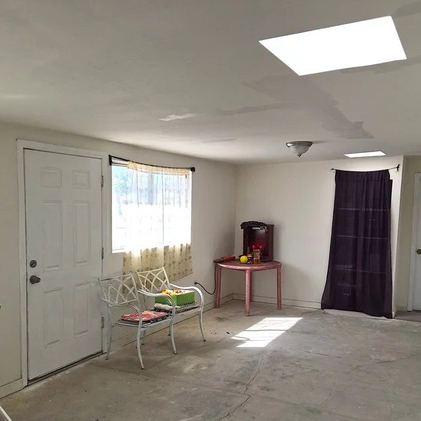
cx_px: 254
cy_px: 250
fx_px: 454
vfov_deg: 49.5
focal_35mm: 33
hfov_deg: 49.4
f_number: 1.8
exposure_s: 1/1476
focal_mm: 5.4
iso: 80
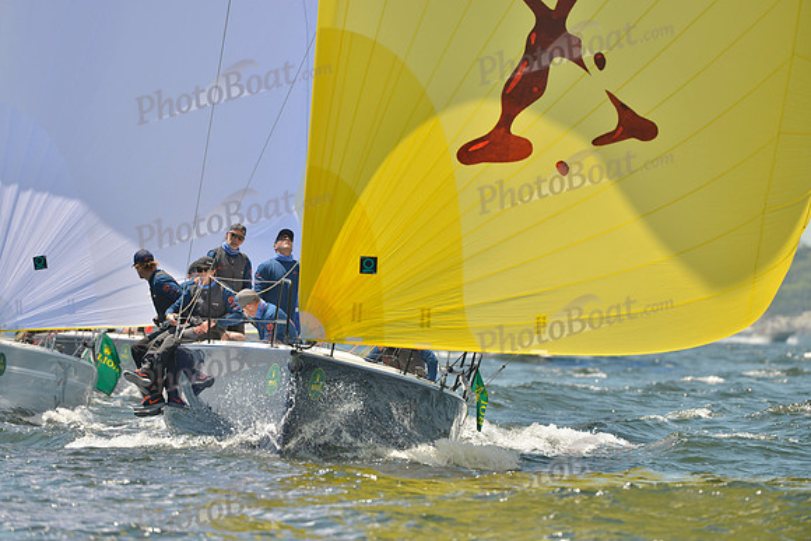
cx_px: 406
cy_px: 270
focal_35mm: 400
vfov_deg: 3.4
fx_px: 9013
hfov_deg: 5.2
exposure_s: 1/1250
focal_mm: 400
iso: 280
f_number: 5.6
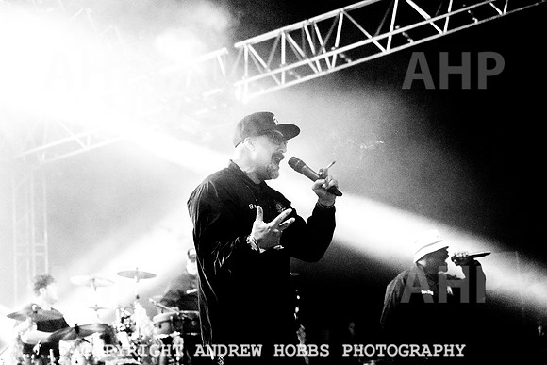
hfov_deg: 28.8
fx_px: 1064
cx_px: 274
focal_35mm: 70
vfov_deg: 19.5
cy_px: 182
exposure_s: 1/640
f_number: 4
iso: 6400
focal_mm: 70
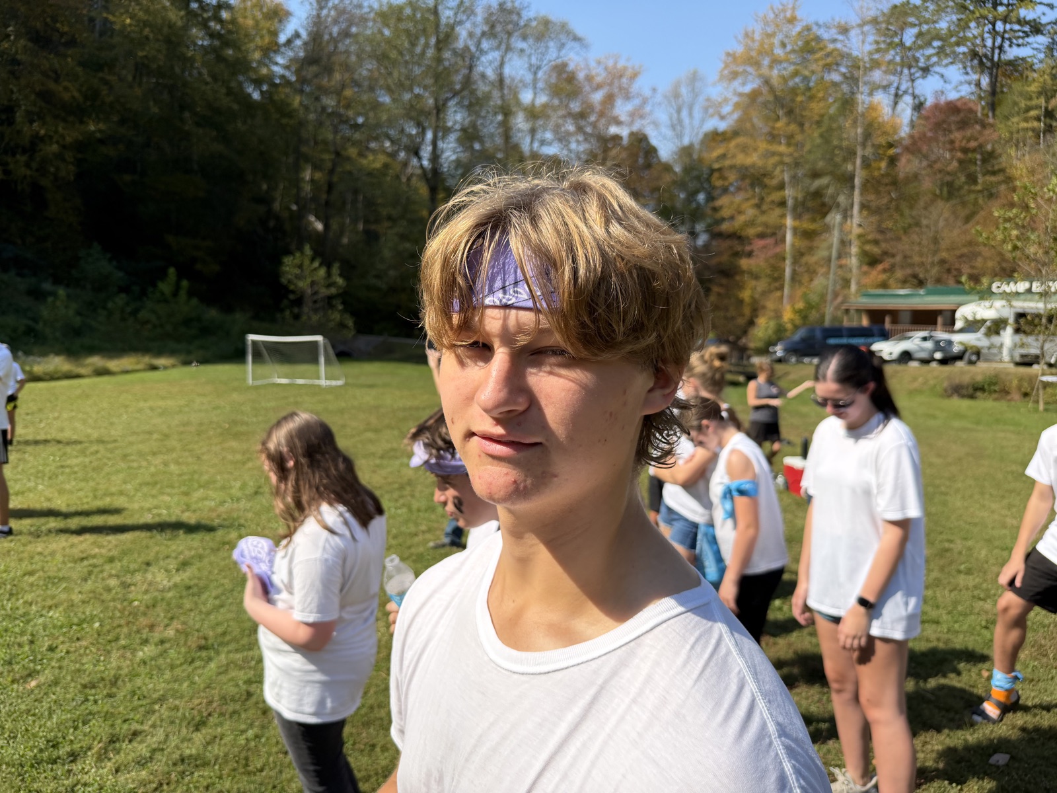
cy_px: 396
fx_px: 733
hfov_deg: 71.6
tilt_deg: -9.2
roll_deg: +0.1
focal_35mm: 24
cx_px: 528
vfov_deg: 56.8
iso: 100
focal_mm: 6.76
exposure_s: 1/4975
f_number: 1.78
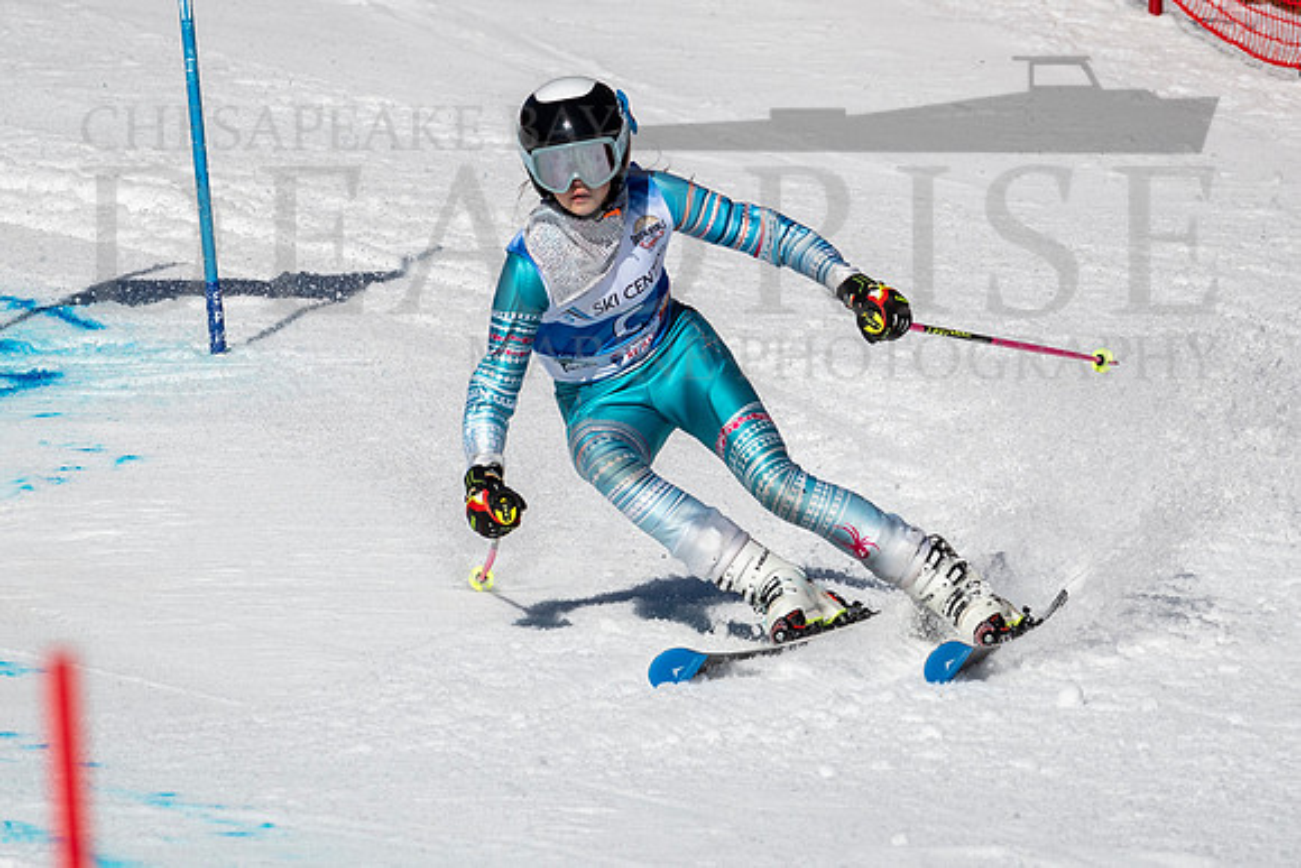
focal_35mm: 1027
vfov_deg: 1.3
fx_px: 37105
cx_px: 462
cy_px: 208
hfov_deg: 2.0
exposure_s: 1/2000
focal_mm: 400
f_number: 8
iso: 200
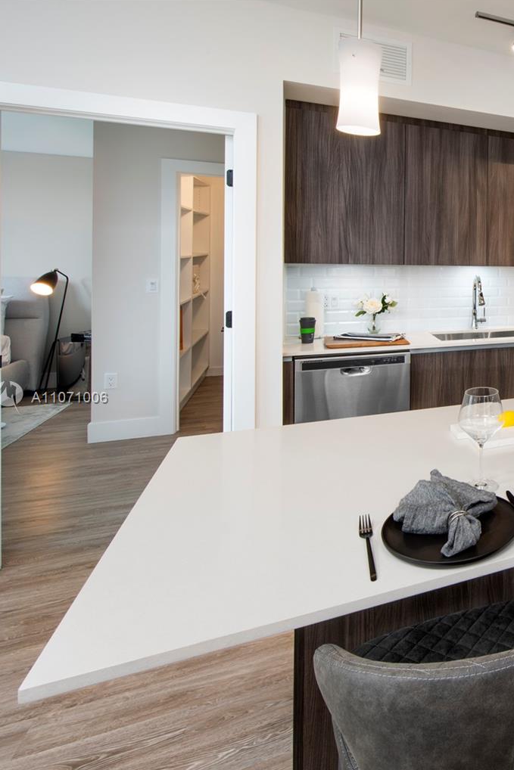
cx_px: 593
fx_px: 471
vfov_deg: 78.5
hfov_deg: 42.0
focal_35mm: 22
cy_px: 399
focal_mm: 14
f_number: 18
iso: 125
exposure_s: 1
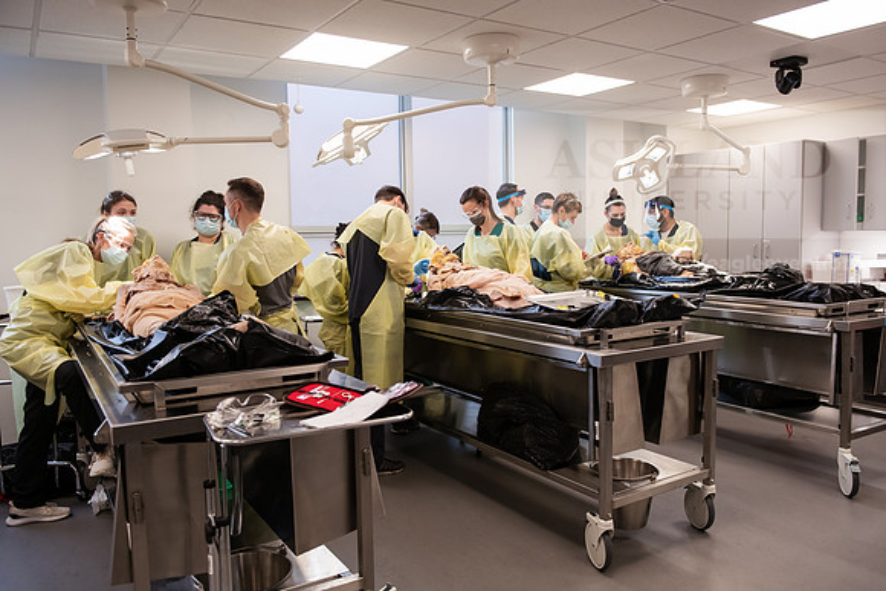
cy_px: 296
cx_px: 443
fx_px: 689
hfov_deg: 65.5
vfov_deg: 46.4
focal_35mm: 28
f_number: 4
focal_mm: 28
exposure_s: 1/250
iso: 1250
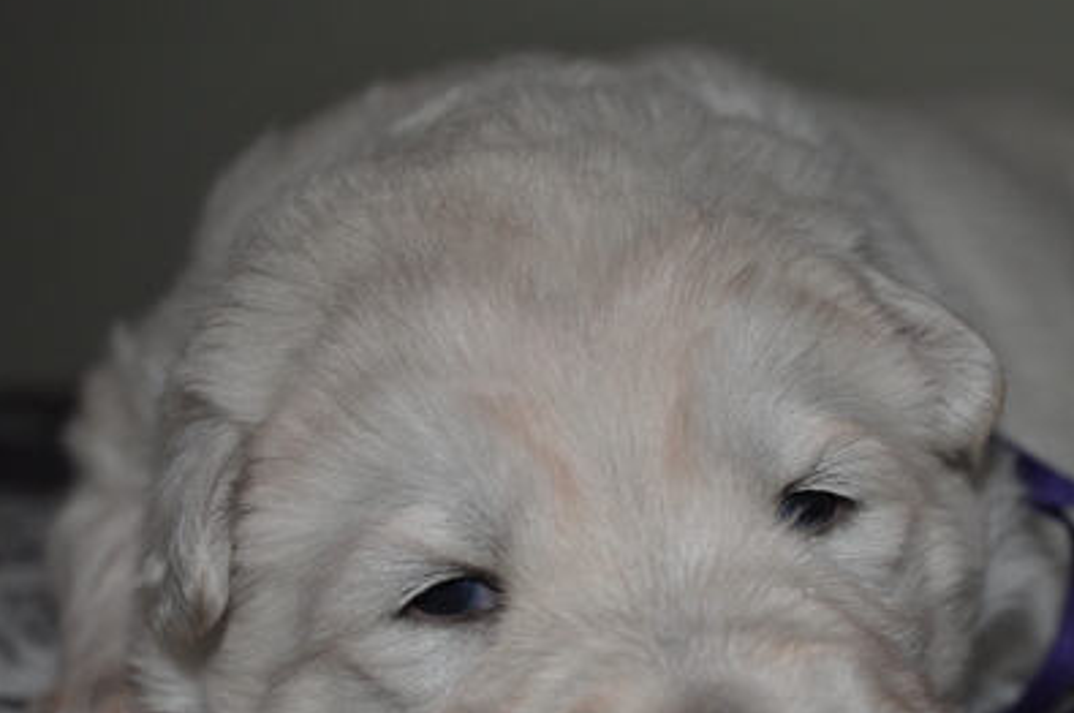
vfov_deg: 12.7
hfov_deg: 19.0
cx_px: 794
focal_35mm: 107
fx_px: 3187
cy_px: 491
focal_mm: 44
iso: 200
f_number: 4.2
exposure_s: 1/60
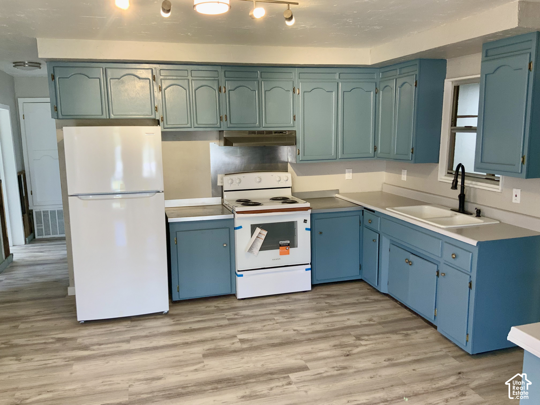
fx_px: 452
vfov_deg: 48.2
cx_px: 270
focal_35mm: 29
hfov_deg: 61.7
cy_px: 202
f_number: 1.8
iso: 64
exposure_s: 1/60
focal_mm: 3
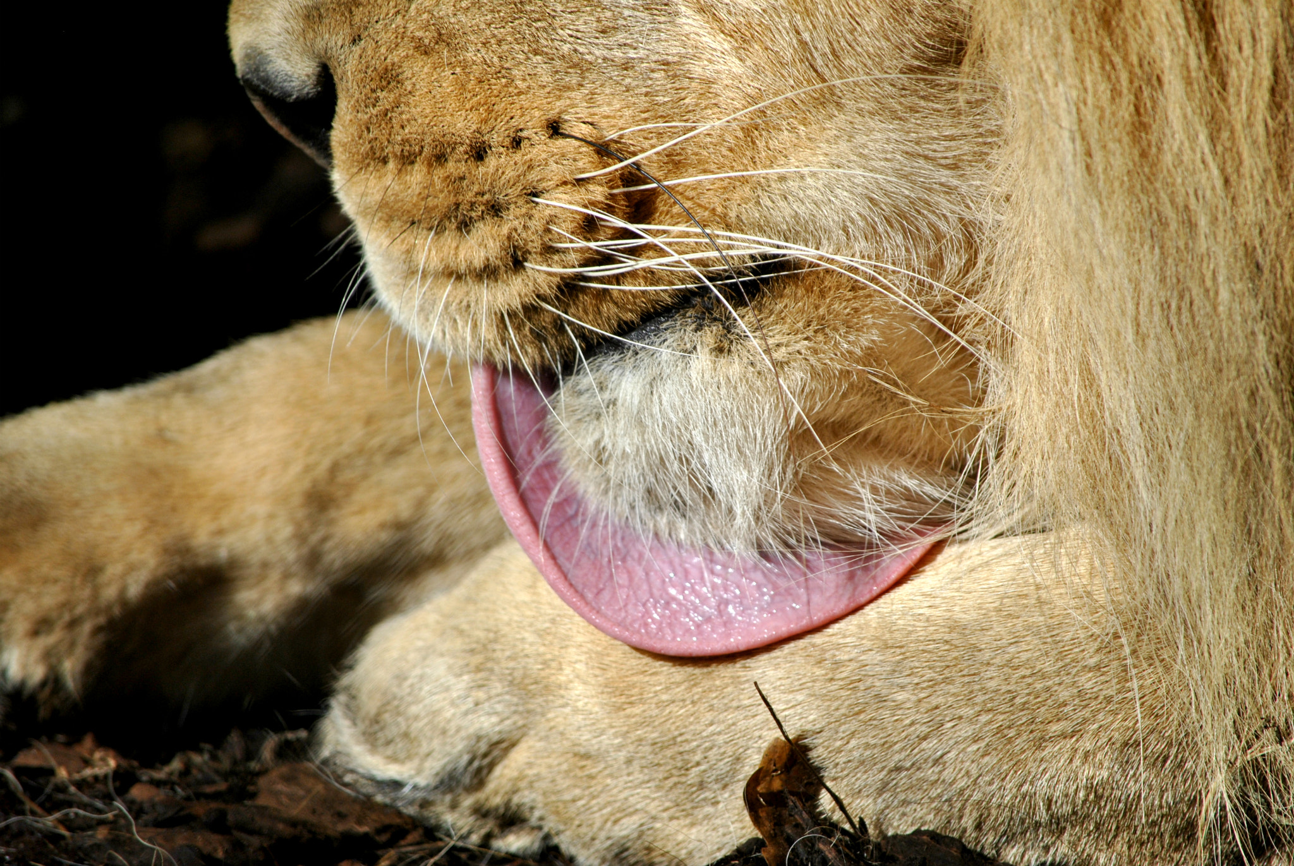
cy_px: 433
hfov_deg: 4.6
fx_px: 16194
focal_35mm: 450
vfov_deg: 3.1
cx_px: 647
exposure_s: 1/500
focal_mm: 300
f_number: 5.6
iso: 200
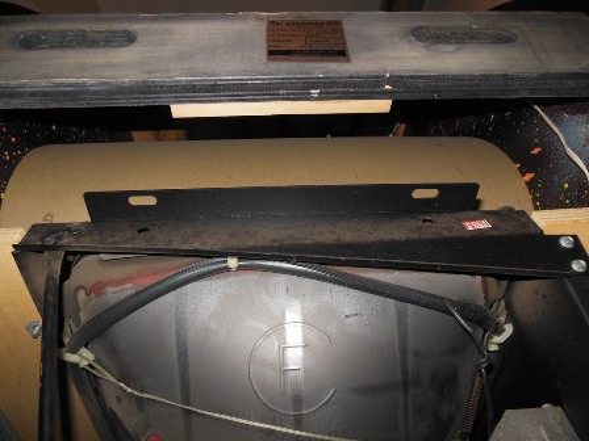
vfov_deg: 54.9
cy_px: 220
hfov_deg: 69.4
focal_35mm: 25
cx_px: 294
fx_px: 425
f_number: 6.4
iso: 200
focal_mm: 4.5
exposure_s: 1/25
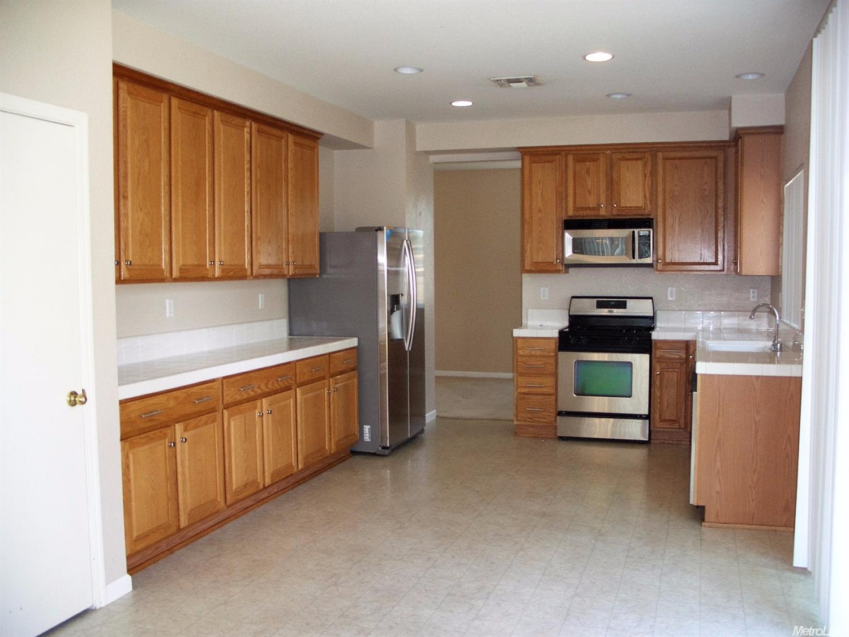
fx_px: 809
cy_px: 318
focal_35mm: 33
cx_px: 424
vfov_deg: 42.9
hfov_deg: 55.4
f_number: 2.8
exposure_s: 1/60
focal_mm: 7.1
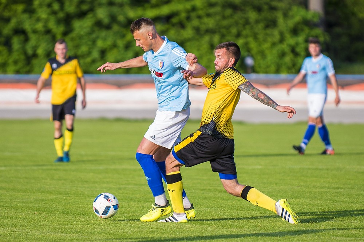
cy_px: 121
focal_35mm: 200
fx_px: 2022
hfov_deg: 10.3
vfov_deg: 6.9
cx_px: 182
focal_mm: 200
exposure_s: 1/1600
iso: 250
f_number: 2.8
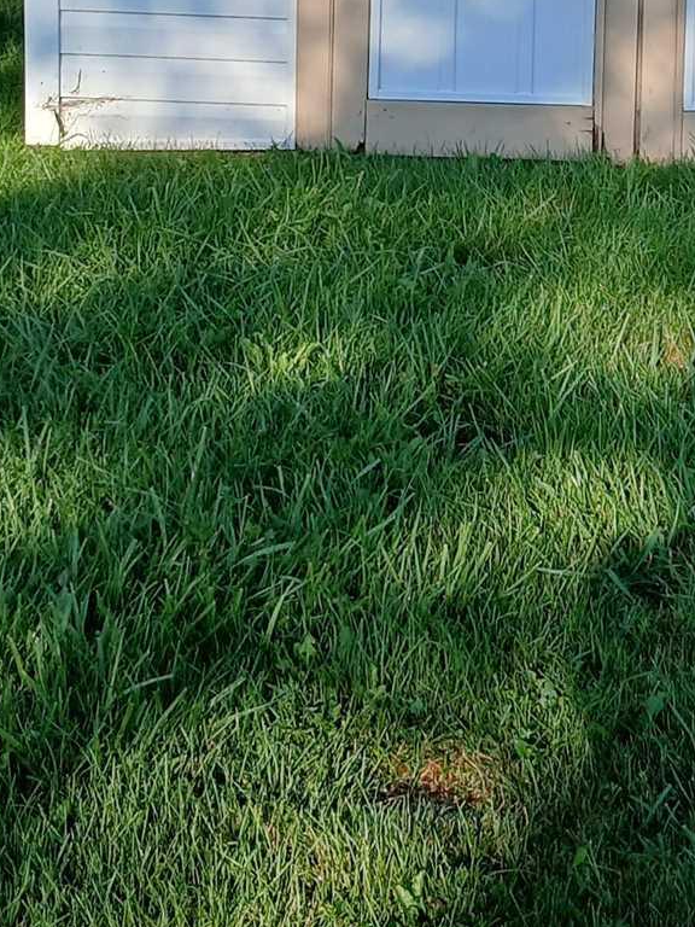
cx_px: 717
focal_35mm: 78
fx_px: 2088
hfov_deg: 18.3
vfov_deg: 23.7
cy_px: -43
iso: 20
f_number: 1.8
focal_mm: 3.98
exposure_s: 1/320
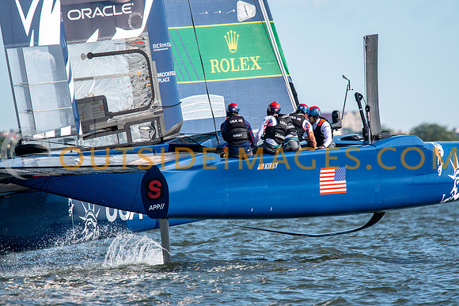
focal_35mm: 630
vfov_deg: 2.2
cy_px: 153
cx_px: 230
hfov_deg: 3.3
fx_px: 8034
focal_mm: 420
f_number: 5.6
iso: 500
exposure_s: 1/2000
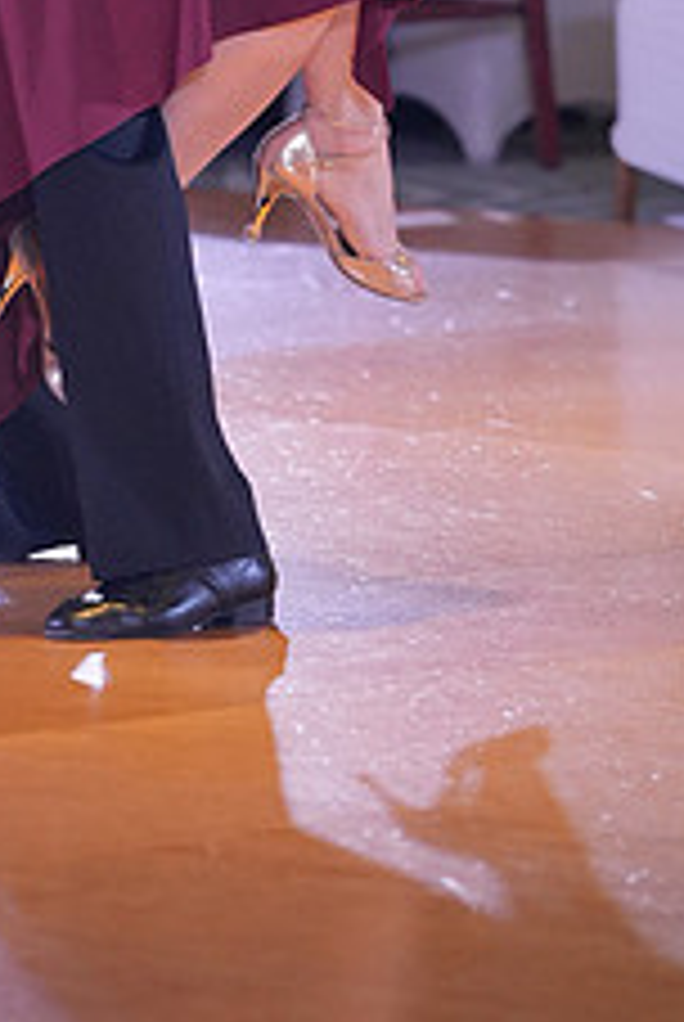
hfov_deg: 3.4
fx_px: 11450
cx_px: 88
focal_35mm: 403
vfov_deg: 5.1
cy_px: -266
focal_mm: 158
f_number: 3.5
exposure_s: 1/500
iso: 4000
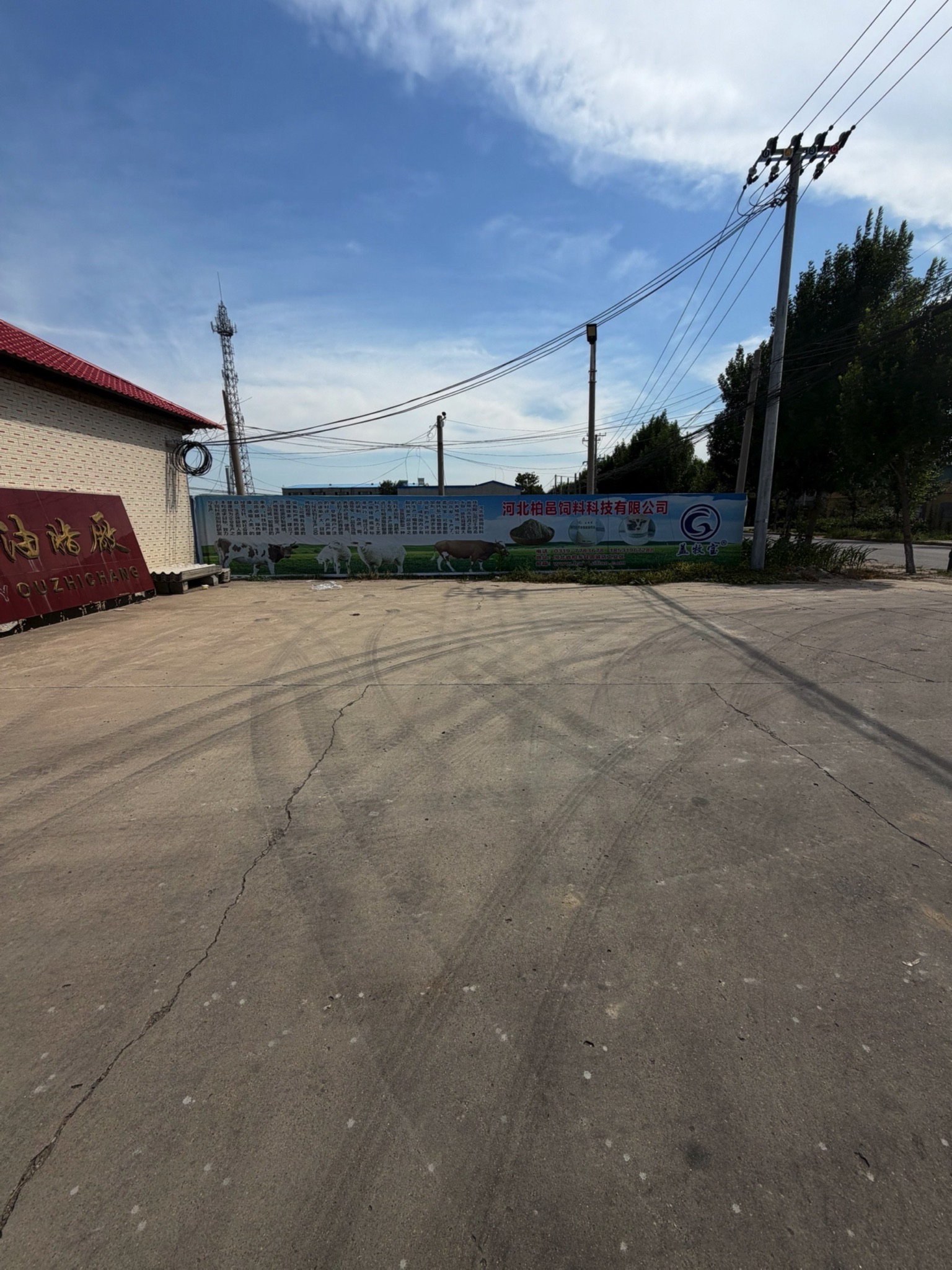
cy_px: 635
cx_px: 476
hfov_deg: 85.7
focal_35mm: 14
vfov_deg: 102.1
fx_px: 513
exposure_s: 1/914
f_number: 2.2
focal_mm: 2.22
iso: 20
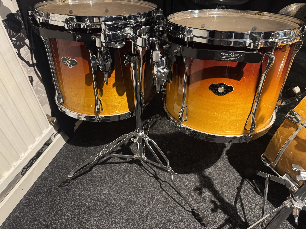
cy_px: 114
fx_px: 212
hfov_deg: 71.6
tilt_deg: -42.5
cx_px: 153
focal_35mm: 24
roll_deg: +3.0
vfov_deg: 56.8
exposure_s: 1/33
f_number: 1.78
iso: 640
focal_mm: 6.76
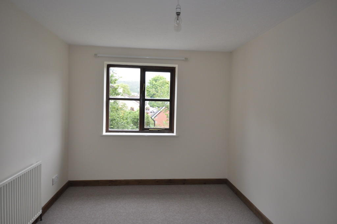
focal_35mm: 22
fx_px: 210
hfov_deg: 77.4
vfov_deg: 56.0
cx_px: 168
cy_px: 112
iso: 360
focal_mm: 15
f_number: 4
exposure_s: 1/200
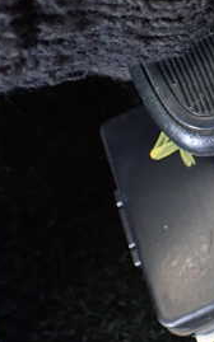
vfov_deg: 28.7
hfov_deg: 16.9
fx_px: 663
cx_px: 307
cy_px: 97
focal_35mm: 71
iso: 800
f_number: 2.3
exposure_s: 1/125
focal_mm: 5.4
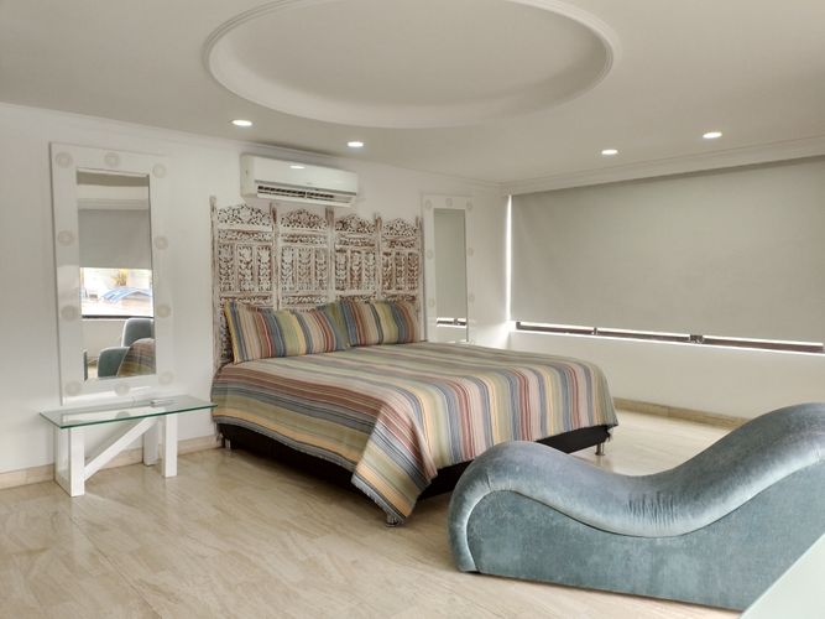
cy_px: 310
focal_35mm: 35
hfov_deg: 52.6
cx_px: 412
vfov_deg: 40.7
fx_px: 834
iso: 93
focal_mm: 3.94
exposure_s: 1/50
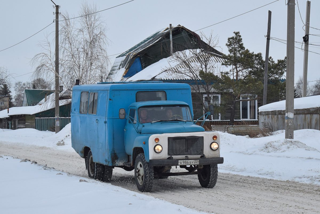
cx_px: 160
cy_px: 107
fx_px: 733
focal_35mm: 82
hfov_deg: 24.6
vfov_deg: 16.6
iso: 400
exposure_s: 1/800
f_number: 6.3
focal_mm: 55
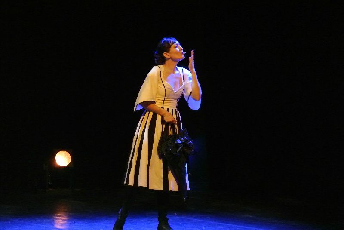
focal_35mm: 107
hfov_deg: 19.1
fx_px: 1023
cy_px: 115
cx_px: 172
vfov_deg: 12.8
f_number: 4
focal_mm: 39.8
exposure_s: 1/100
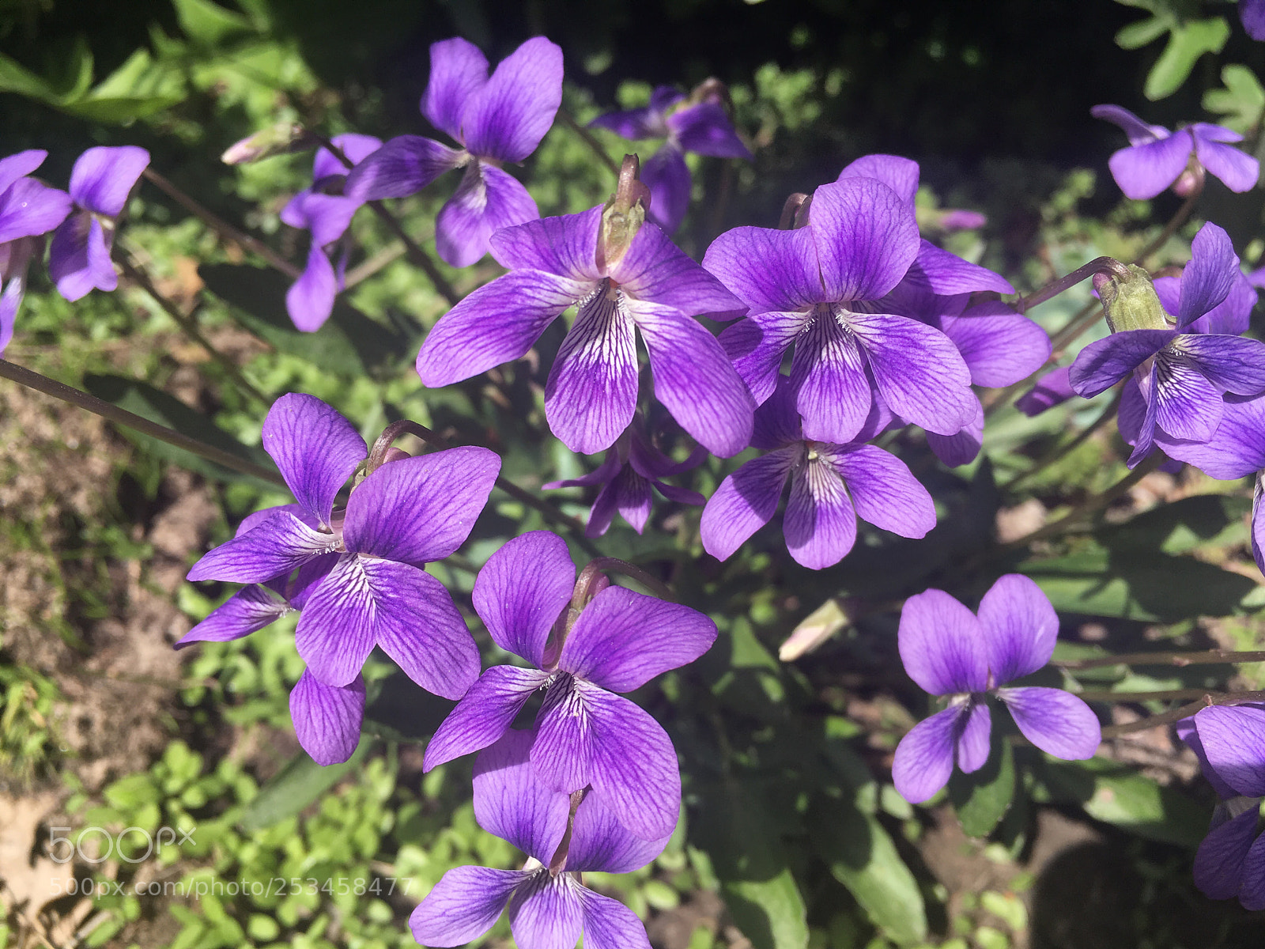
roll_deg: -7.6
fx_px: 1060
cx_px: 632
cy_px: 474
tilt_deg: -44.0
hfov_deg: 61.7
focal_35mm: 29
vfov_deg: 48.2
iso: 25
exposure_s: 1/836
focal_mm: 4.15
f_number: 2.2
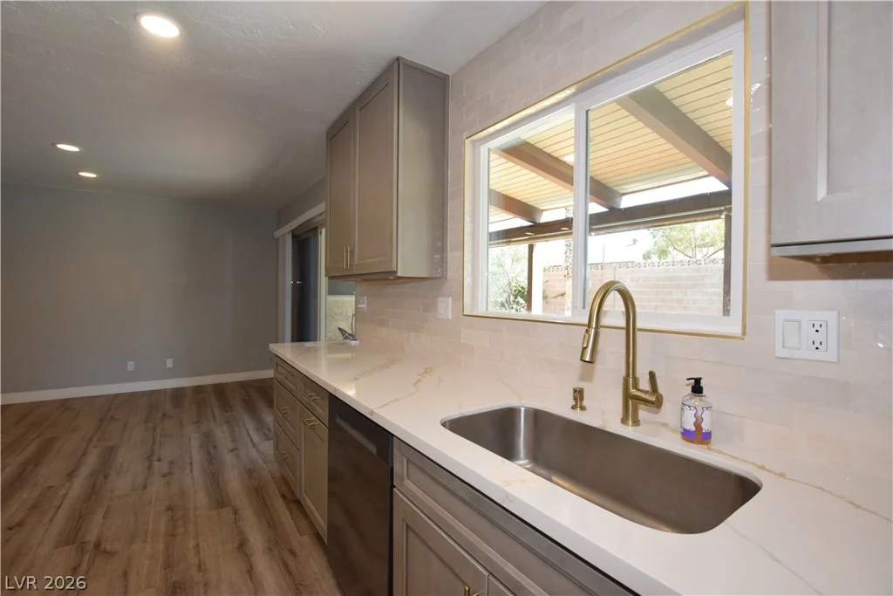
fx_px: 372
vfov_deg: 77.3
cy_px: 298
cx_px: 446
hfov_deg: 100.4
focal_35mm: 15
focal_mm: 10
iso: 800
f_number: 5.6
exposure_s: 1/125
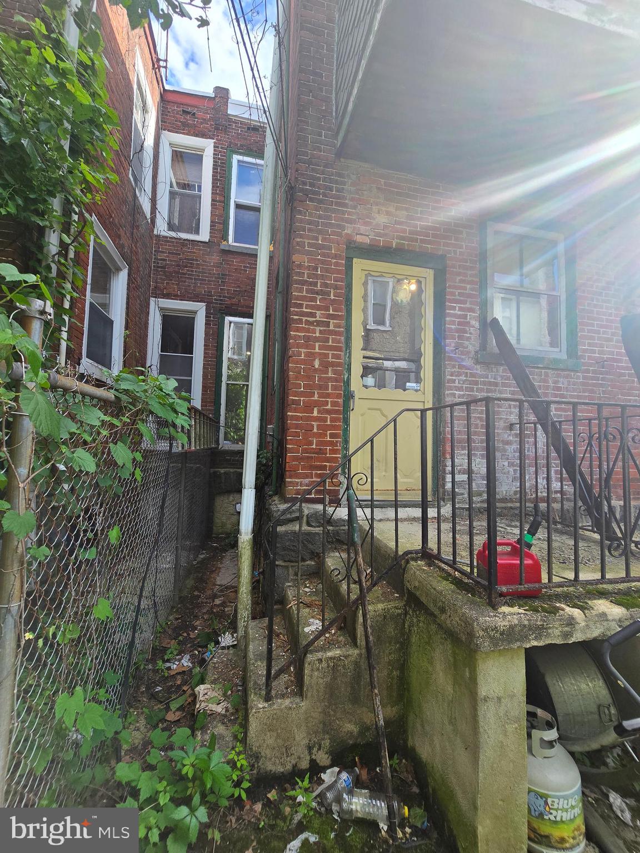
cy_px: 426
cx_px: 320
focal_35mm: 13
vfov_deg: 106.2
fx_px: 320
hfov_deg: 89.9
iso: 50
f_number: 2.2
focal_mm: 2.2
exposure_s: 1/399
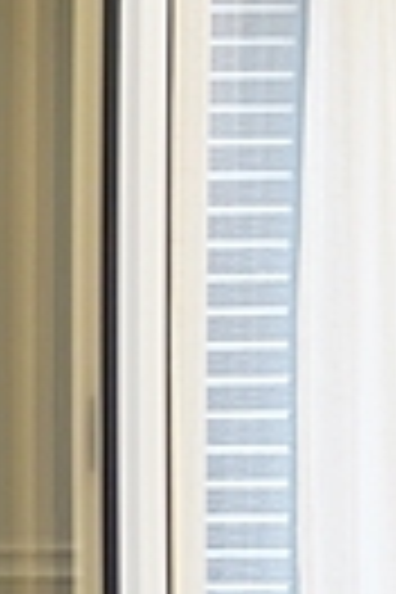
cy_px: 466
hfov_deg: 10.2
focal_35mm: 103
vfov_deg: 19.6
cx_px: 1152
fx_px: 1699
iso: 250
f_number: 3.5
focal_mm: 17
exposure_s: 1/40
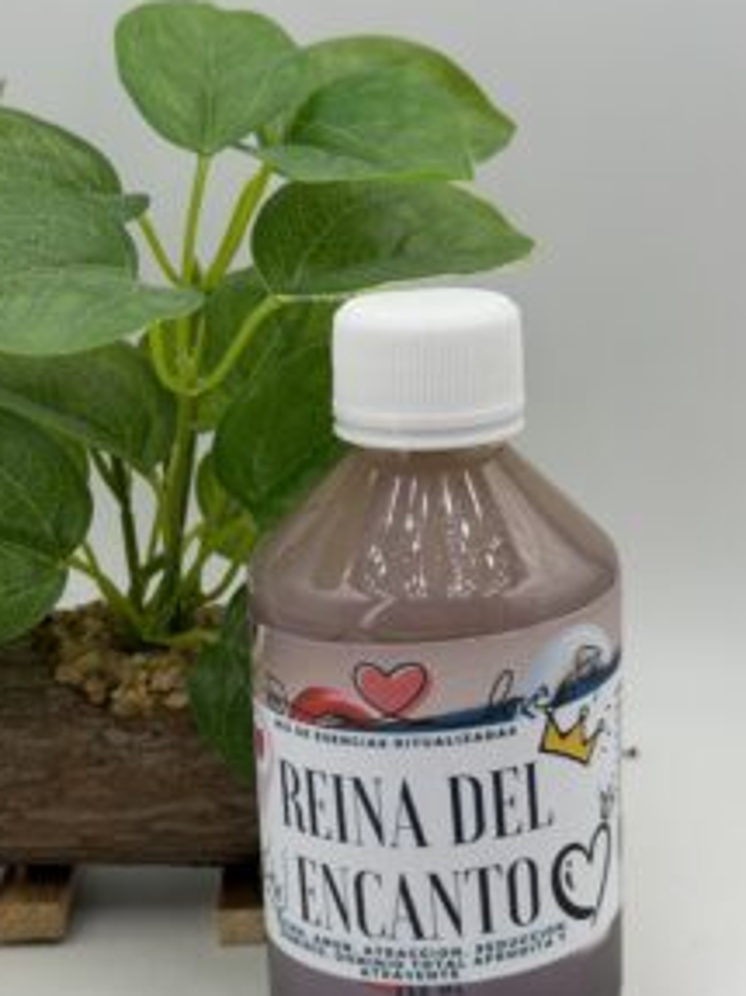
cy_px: 597
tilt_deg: -16.4
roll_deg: +0.6
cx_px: 330
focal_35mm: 67
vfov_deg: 28.9
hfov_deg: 21.9
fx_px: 1927
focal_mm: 6.76
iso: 64
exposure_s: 1/2976
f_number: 1.78
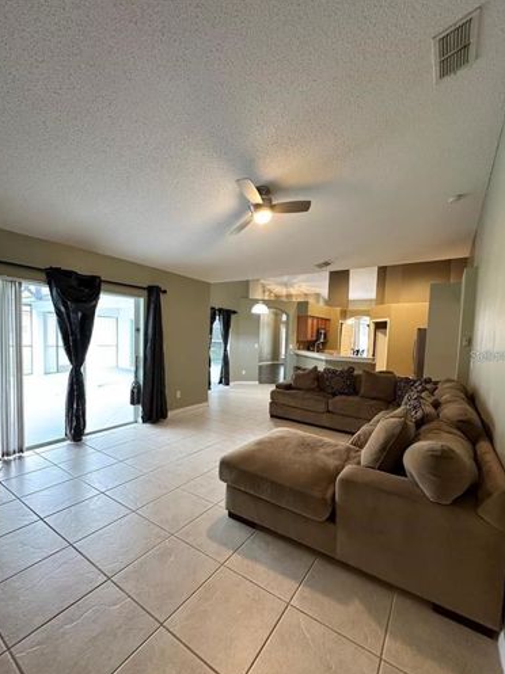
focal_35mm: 15
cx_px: 256
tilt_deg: -4.1
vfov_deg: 98.1
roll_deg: -2.9
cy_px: 355
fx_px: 292
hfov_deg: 81.7
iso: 500
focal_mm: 2.22
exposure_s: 1/60
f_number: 2.2
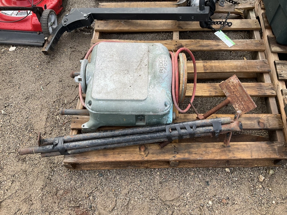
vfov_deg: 48.3
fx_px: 241
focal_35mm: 29
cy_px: 108
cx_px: 144
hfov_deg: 61.6
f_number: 1.8
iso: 20
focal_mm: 3
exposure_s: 1/146
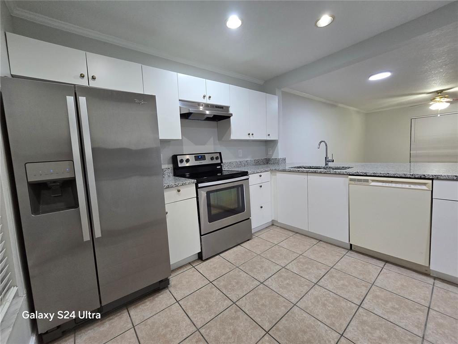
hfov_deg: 106.2
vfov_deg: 89.9
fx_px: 172
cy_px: 172
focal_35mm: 13
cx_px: 229
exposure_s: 1/60
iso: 400
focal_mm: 2.2
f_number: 2.2
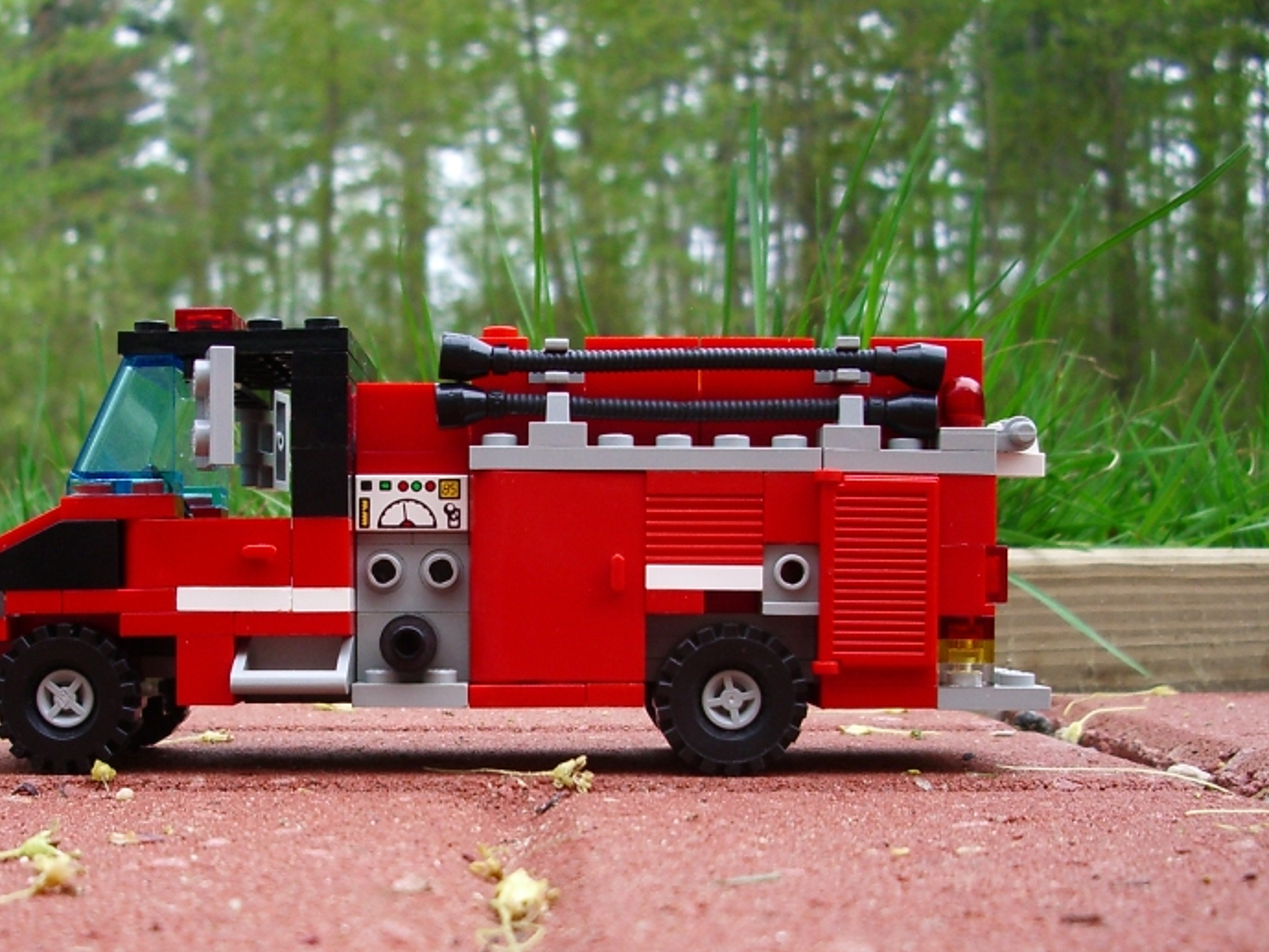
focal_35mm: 52
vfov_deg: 27.8
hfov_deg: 36.7
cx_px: 518
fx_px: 1907
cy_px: 674
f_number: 2.6
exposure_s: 1/100
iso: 100
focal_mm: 5.8
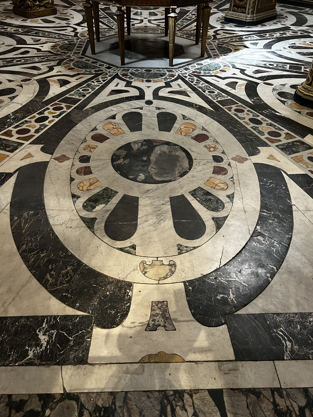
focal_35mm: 26
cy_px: 208
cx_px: 156
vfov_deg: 67.3
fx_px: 313
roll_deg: -2.2
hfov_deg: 53.1
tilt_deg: -41.5
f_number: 1.5
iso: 500
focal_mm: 5.7
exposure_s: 1/41
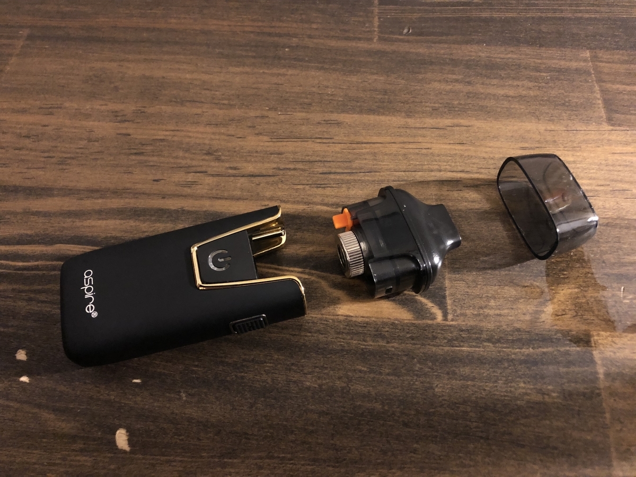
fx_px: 514
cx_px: 318
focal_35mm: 28
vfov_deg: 49.7
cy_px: 238
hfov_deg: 63.4
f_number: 1.8
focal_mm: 4
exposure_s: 1/4
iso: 160
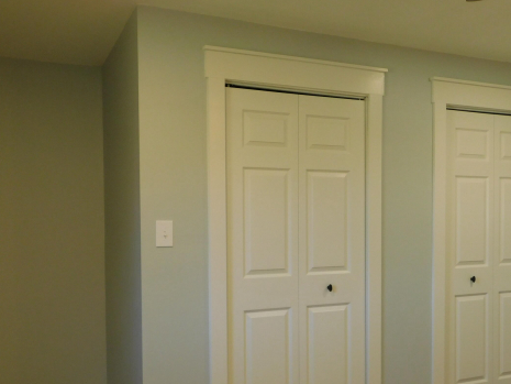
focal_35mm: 43
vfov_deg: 33.4
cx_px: 297
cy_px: 246
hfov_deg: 43.7
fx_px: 635
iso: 160
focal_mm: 5.3
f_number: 3.2
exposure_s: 1/30
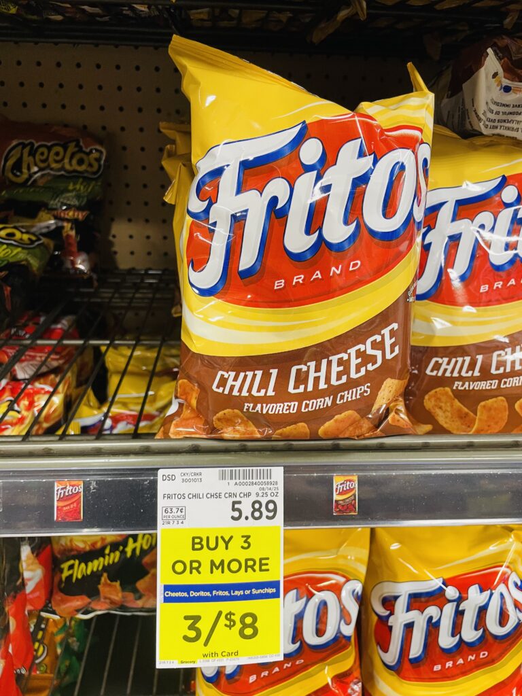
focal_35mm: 26
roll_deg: -2.2
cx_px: 261
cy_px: 348
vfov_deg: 67.3
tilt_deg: -26.3
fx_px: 523
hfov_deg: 53.1
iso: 160
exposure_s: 1/60
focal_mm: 4.2
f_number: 1.6
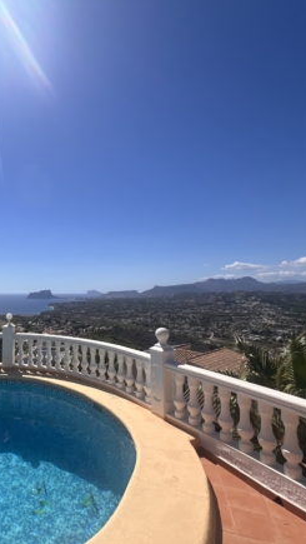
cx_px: 59
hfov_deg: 54.2
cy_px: 271
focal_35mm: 19
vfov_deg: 89.5
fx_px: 274
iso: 32
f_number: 1.8
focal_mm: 1.57
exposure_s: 1/3534
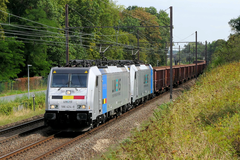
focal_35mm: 67
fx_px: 447
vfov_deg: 20.3
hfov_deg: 30.1
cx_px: 120
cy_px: 80
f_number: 7.1
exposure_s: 1/800
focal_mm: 24.6
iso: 400
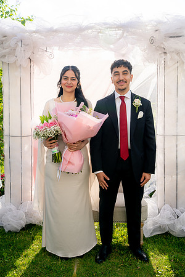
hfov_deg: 37.9
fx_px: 270
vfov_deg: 54.4
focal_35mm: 35
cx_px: 92
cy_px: 138
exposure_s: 1/500
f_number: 3.5
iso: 100
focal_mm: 35
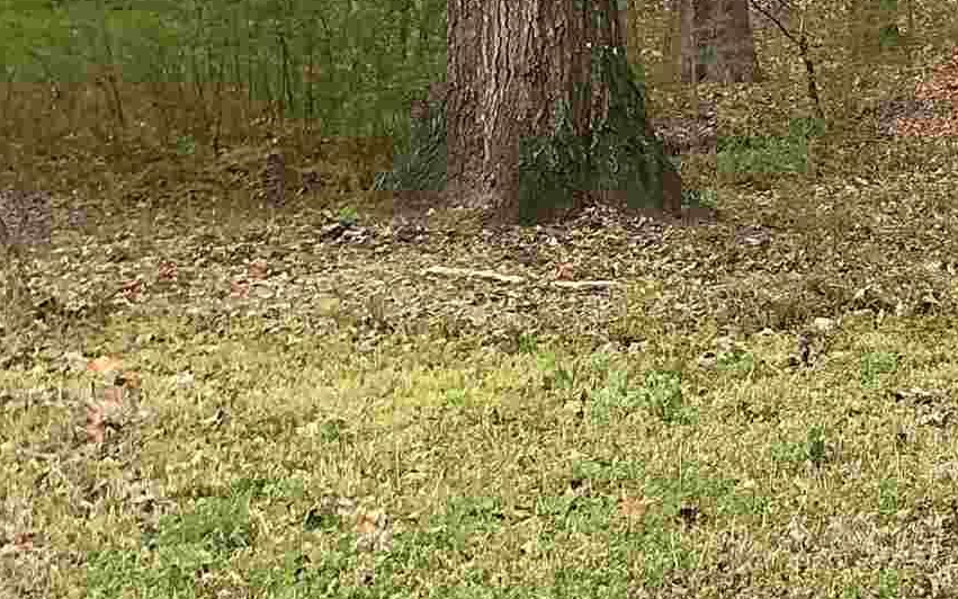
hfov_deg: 17.7
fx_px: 2898
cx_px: 1203
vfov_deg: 11.8
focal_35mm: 111
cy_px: 118
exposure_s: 1/428
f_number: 1.8
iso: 25
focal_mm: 3
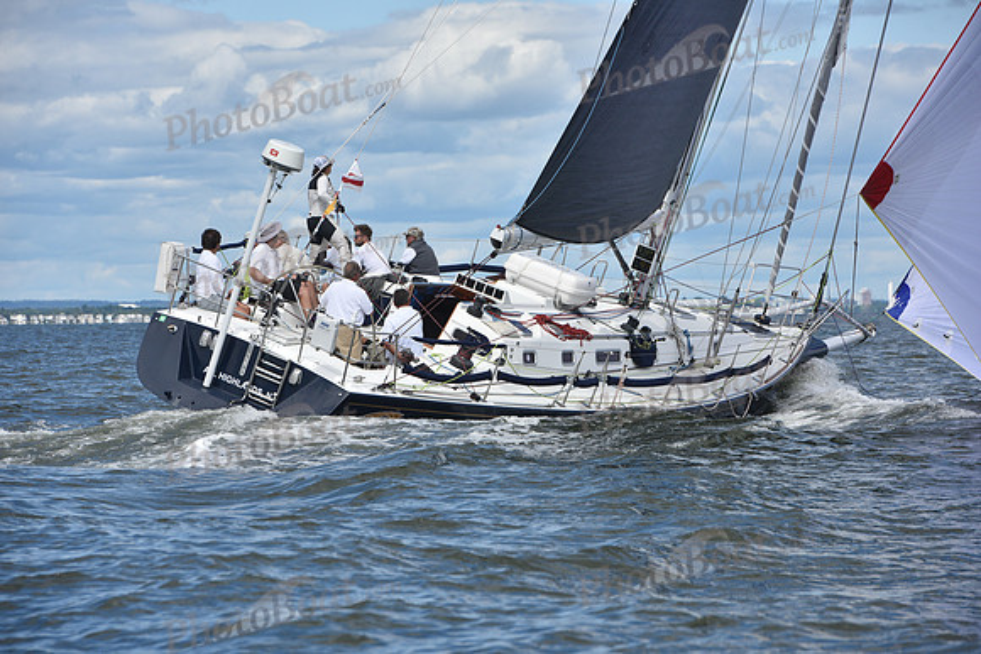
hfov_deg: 10.3
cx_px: 490
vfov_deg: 6.9
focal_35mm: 200
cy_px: 327
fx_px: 5451
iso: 250
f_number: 9
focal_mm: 200
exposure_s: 1/1000
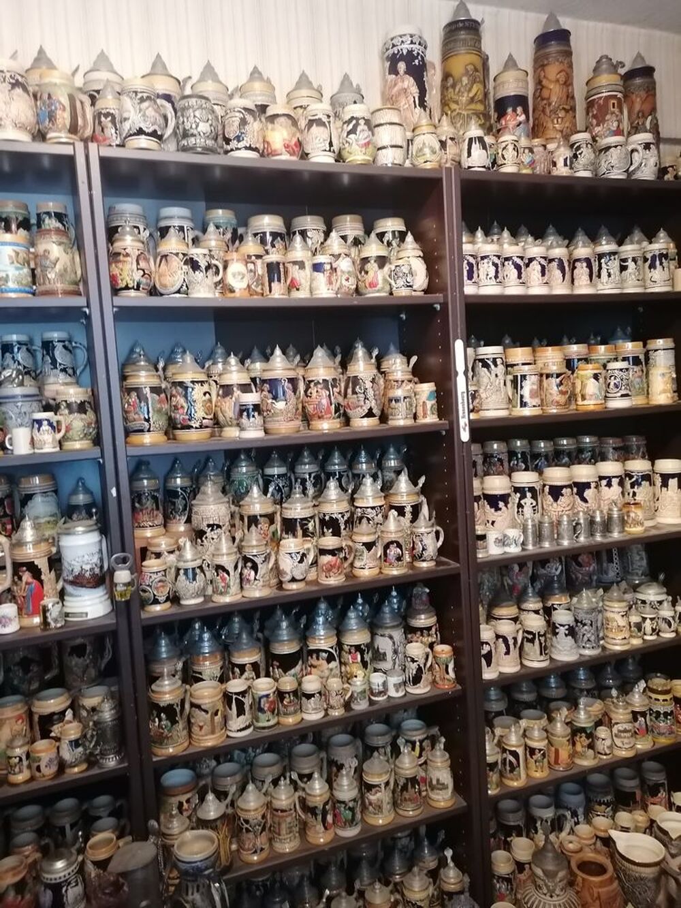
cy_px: 454
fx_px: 708
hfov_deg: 51.4
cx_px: 340
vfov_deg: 65.3
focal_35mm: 27
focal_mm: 4.75
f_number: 1.8
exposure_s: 1/16.7
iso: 1000
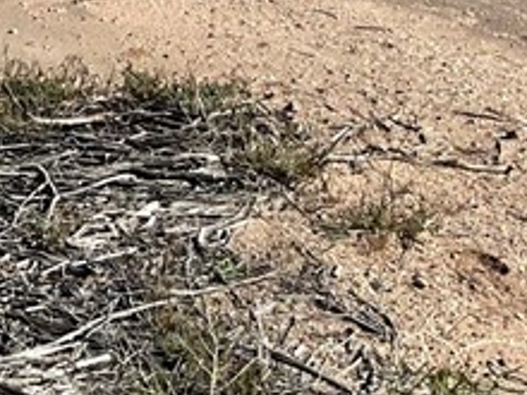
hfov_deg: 13.6
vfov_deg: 10.2
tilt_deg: -7.4
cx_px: -307
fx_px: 2055
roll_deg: -0.4
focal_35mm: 135
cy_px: -385
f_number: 1.8
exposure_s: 1/2801
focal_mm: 3
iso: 16
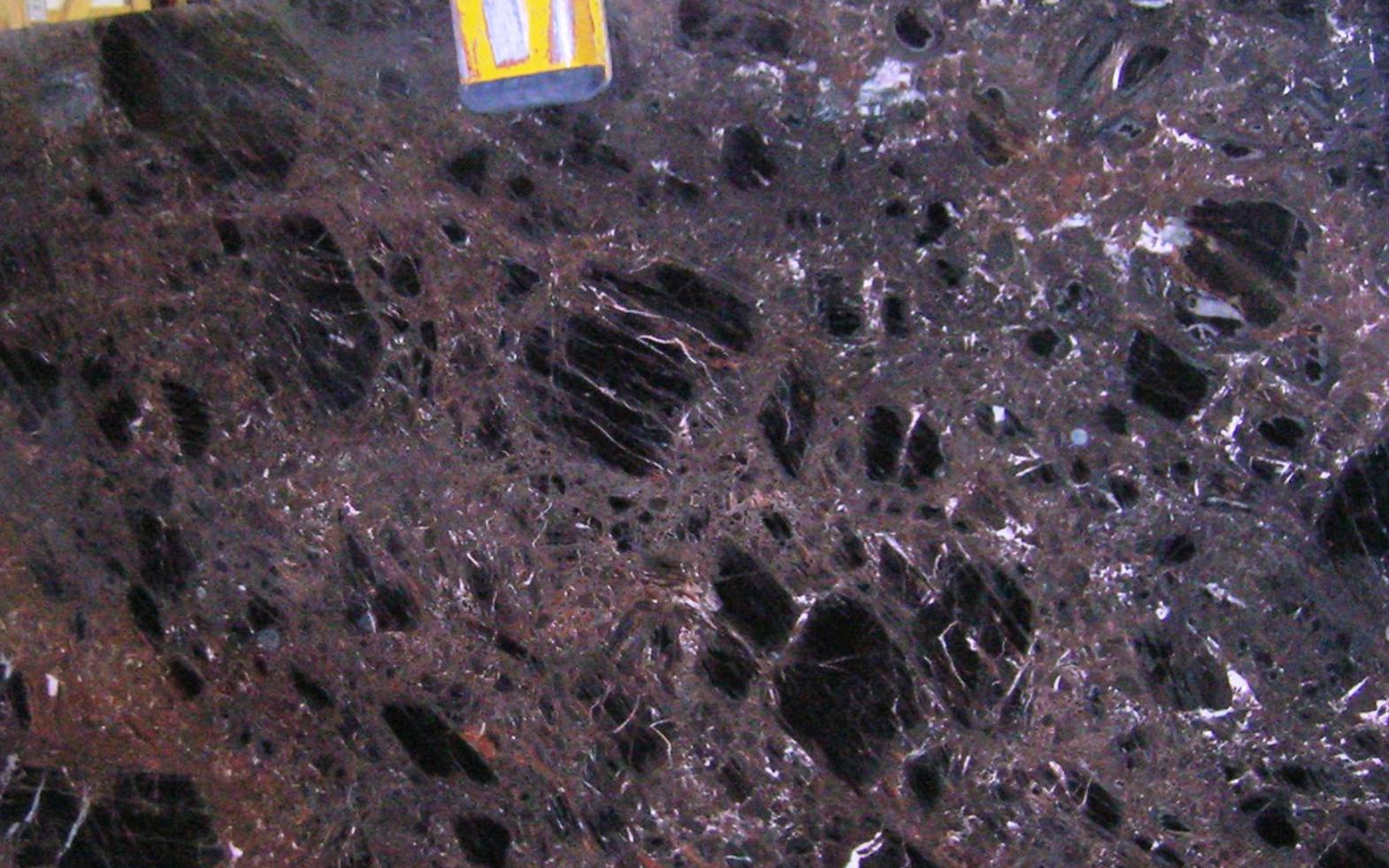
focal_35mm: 47
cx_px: 722
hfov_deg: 42.6
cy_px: 544
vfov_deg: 27.3
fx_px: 1780
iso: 200
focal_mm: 5.7
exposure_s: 1/60.1
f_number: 2.9
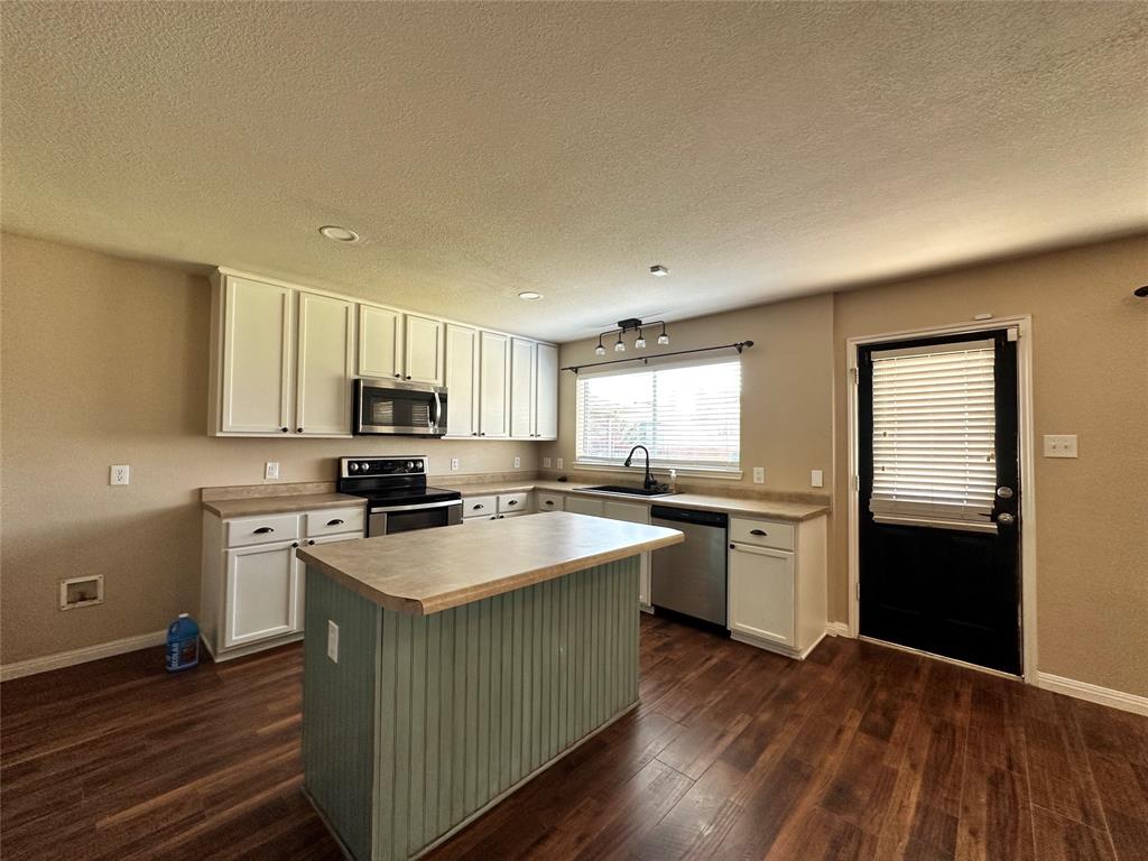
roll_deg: -0.9
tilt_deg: +0.8
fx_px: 464
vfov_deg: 85.7
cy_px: 430
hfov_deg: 102.1
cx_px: 574
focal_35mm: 14
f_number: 2.2
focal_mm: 2.22
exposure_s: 1/99
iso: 160
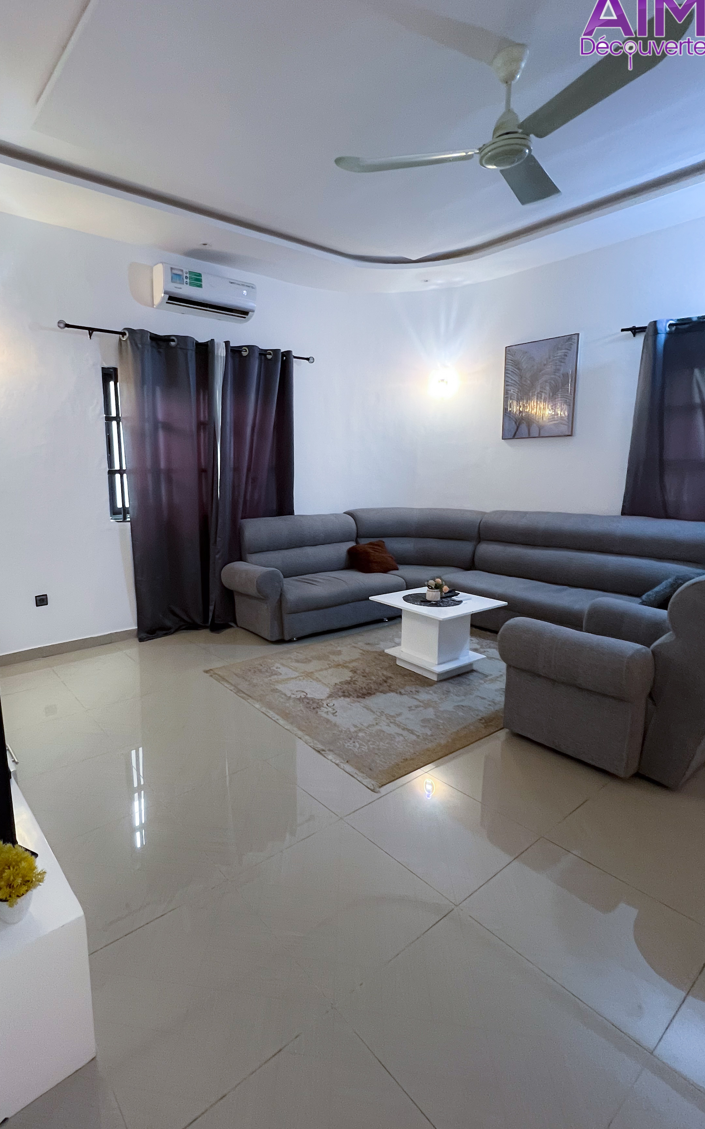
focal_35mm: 16
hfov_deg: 70.2
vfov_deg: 97.8
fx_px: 492
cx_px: 269
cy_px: 551
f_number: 1.8
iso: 320
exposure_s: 1/60
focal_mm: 1.57
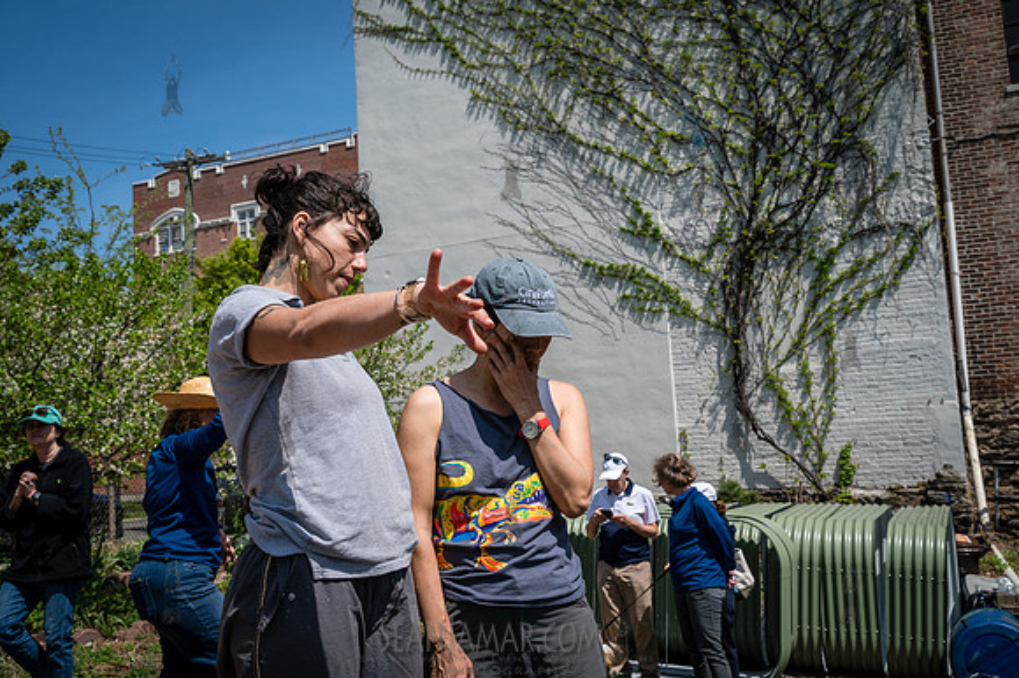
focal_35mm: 35
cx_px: 510
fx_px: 990
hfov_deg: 54.5
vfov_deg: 37.8
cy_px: 339
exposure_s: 1/1600
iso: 500
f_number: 8
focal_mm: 35
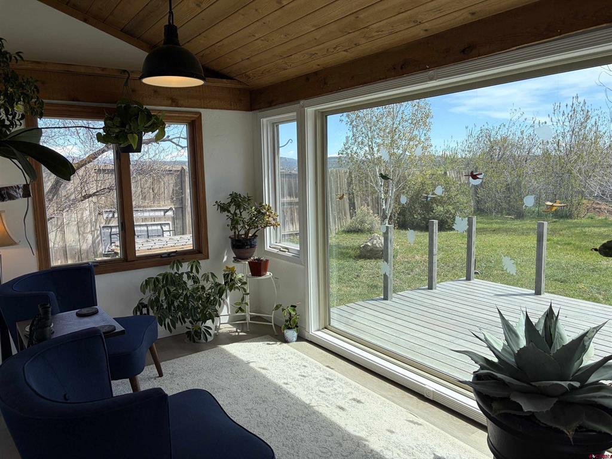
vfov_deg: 53.1
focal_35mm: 26
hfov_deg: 67.3
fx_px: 460
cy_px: 230
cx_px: 306
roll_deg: +1.7
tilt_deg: -6.0
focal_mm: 5.96
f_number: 1.6
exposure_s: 1/1064
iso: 50
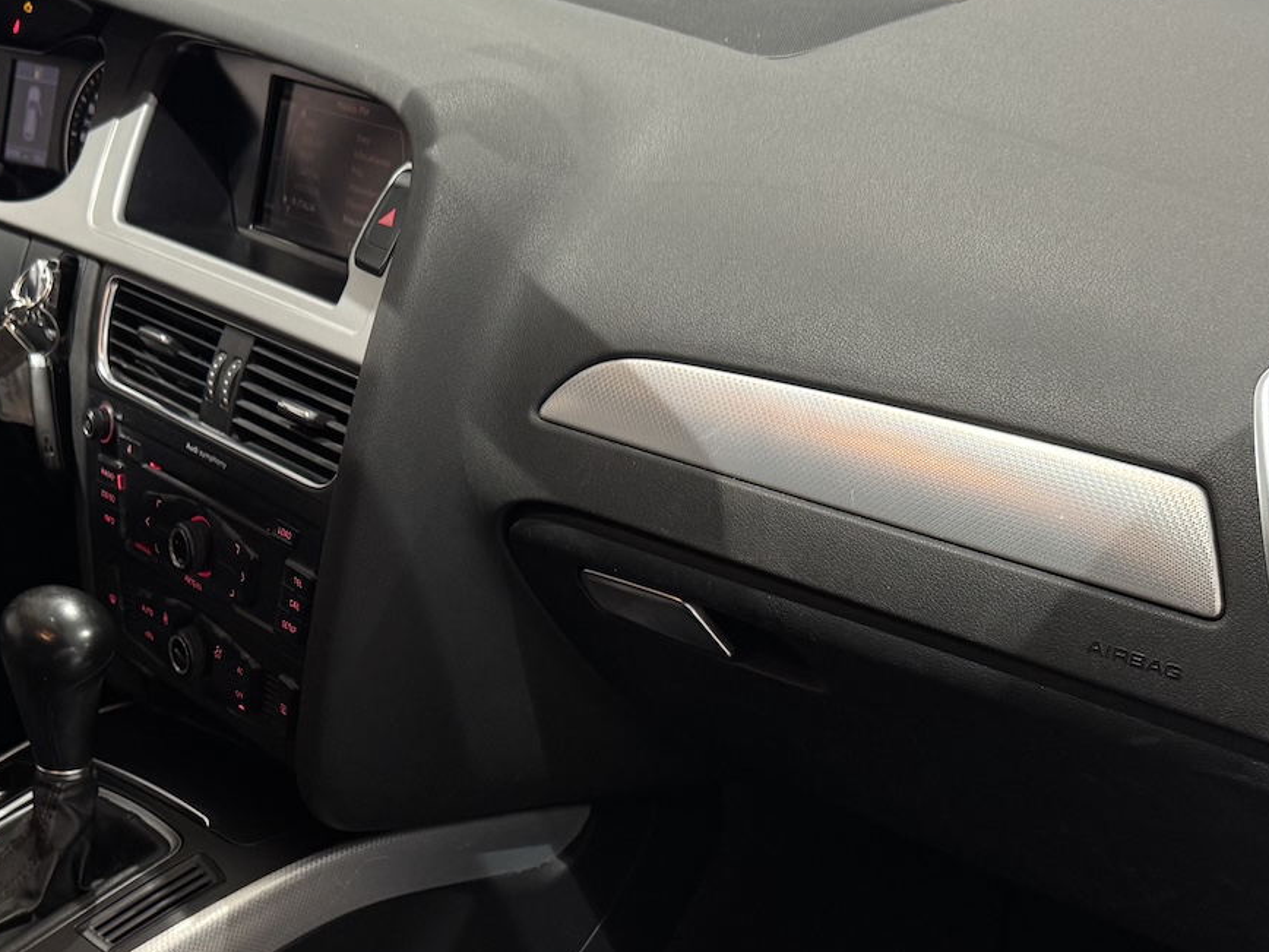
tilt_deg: -32.5
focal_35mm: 52
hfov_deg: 36.8
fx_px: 1906
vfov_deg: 27.1
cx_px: 560
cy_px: 845
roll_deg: +3.8
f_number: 1.78
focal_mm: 6.76
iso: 200
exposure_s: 1/100
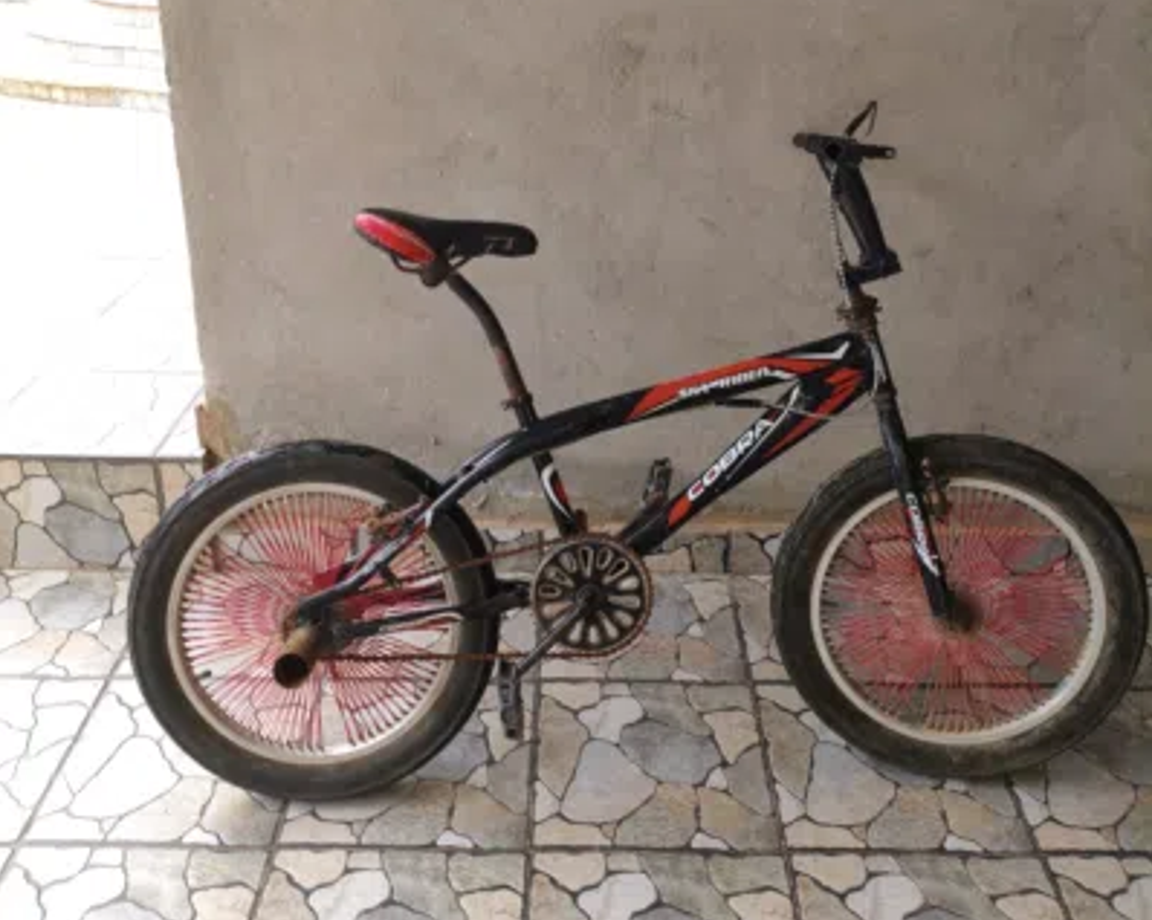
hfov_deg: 52.9
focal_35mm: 34
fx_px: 1159
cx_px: 576
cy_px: 302
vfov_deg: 42.7
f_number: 1.5
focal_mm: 4.94
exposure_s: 1/238
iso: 80
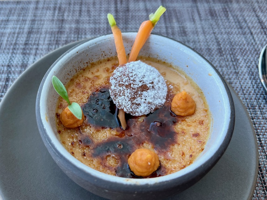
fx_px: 201
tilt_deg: -55.3
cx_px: 134
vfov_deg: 53.1
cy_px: 100
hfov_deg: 67.3
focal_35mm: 26
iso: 64
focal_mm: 5.7
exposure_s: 1/120
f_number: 1.5
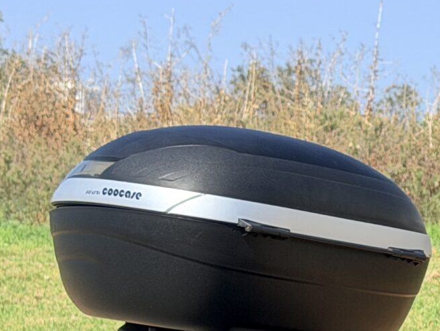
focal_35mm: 189
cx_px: 799
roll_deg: -2.1
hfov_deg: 9.9
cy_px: 492
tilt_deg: -2.2
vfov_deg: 7.7
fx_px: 2403
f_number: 1.78
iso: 64
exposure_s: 1/2577
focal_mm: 6.76
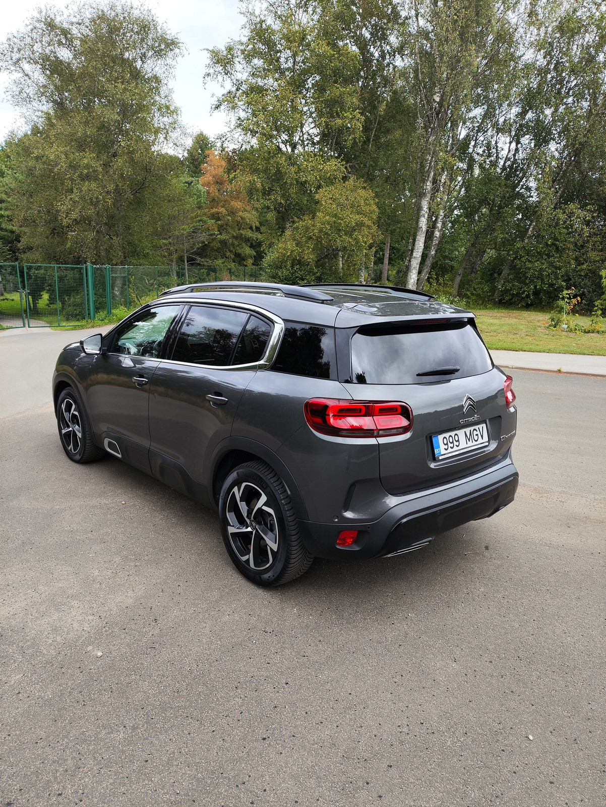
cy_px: 404
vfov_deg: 71.6
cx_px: 303
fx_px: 560
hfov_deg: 56.9
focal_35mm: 24
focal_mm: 4.68
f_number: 1.8
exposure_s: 1/256
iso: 50
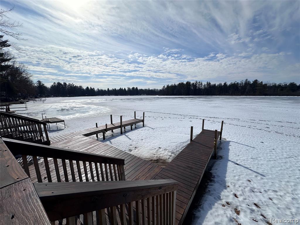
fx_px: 121
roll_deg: +1.0
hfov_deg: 102.1
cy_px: 112
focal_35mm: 14
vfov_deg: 85.7
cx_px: 150
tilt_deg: -8.7
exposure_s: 1/7813
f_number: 2.2
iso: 40
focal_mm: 2.22
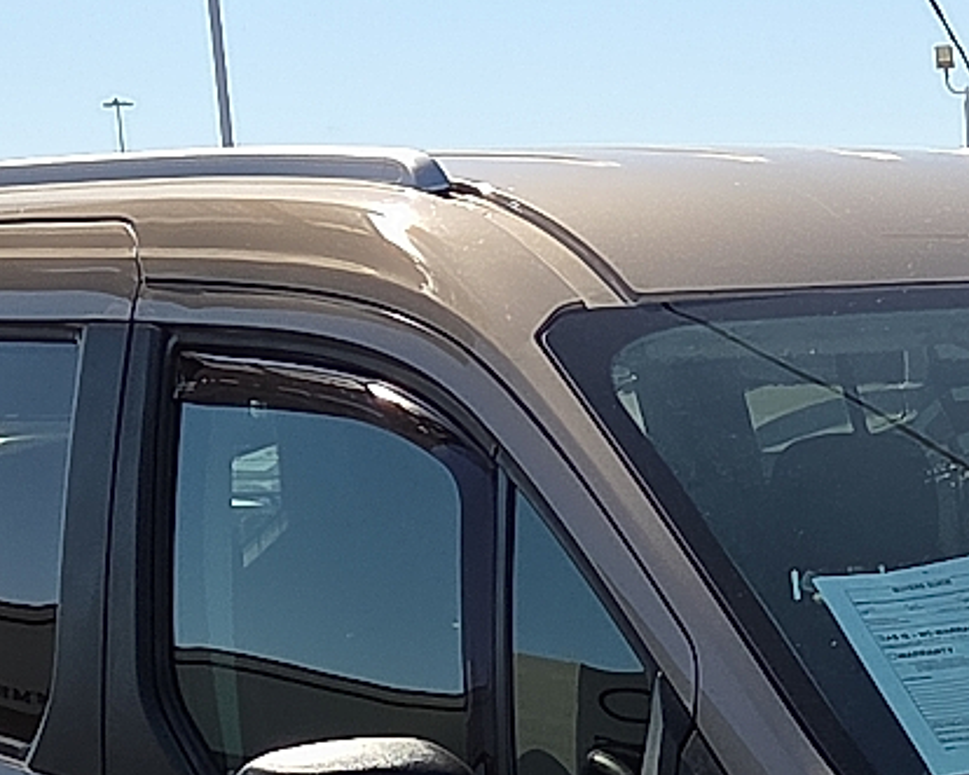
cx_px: 1116
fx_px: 3785
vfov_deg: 11.3
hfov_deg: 14.2
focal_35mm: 132
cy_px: 1115
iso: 77
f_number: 1.8
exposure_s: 1/10000
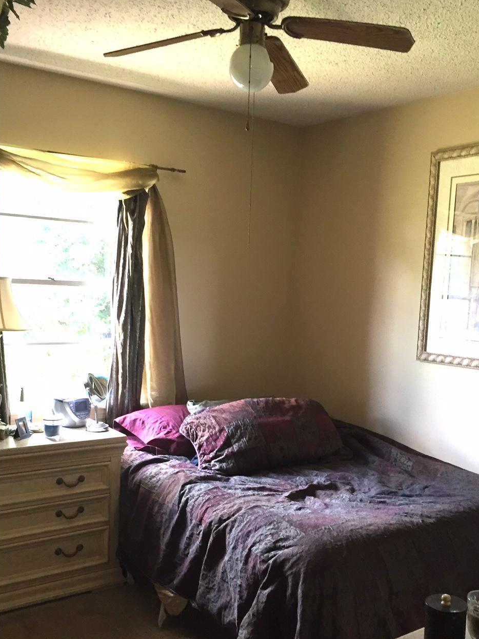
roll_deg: -2.5
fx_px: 701
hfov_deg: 37.7
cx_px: 252
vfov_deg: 48.7
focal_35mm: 38
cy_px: 381
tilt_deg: -6.0
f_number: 2.2
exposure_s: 1/30
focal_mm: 4.15
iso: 100
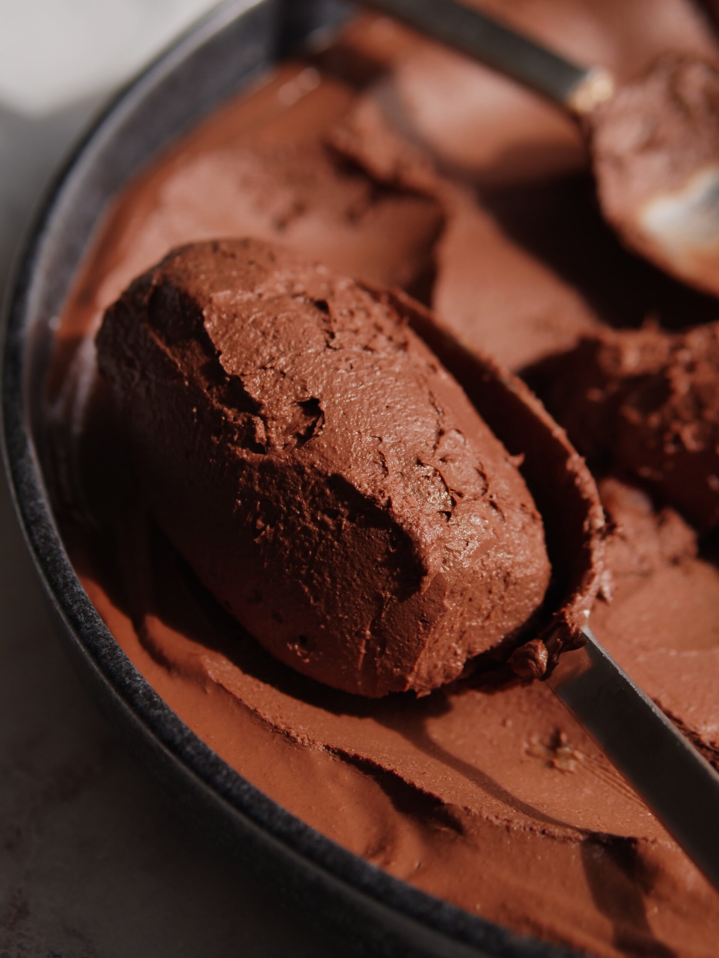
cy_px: 479
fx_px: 2382
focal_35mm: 86
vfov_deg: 22.8
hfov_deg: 17.2
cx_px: 360
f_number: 2.8
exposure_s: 1/2000
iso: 250
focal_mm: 43
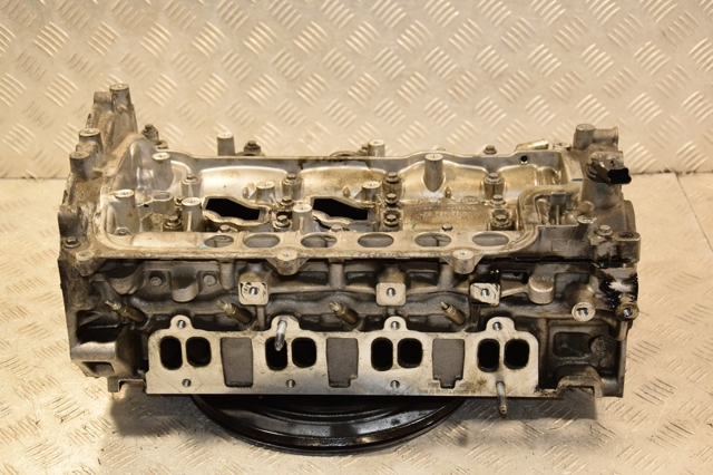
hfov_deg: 33.4
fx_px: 1188
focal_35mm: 60
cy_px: 238
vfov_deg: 22.6
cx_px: 356
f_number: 4.8
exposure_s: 1/125
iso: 800
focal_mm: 40
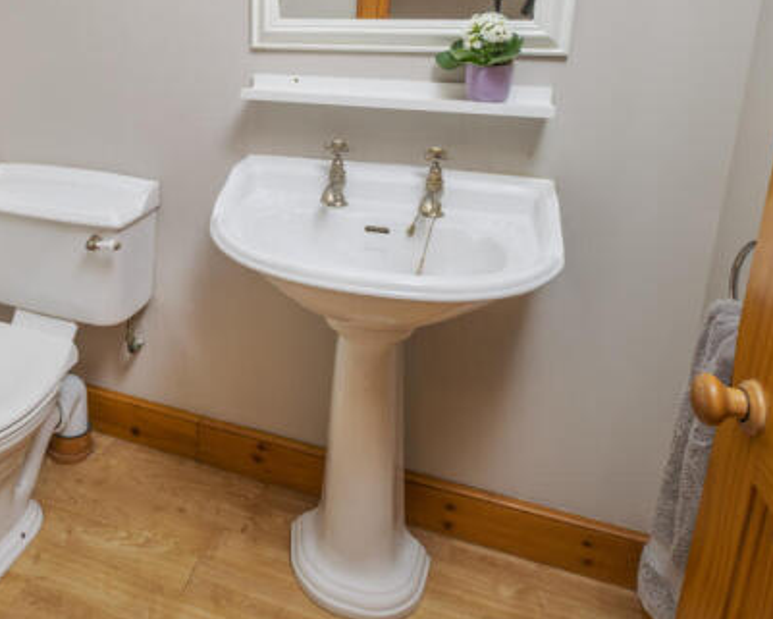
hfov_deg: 68.0
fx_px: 526
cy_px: 227
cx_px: 194
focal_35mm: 23
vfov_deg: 60.0
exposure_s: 1/60
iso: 400
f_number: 6.4
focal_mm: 10
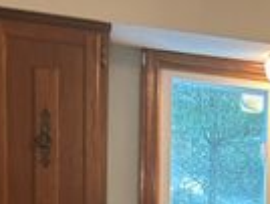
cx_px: 361
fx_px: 758
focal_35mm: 97
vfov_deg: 14.1
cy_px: 326
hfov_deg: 18.6
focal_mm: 5.7
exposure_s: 1/60
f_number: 1.5
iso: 250
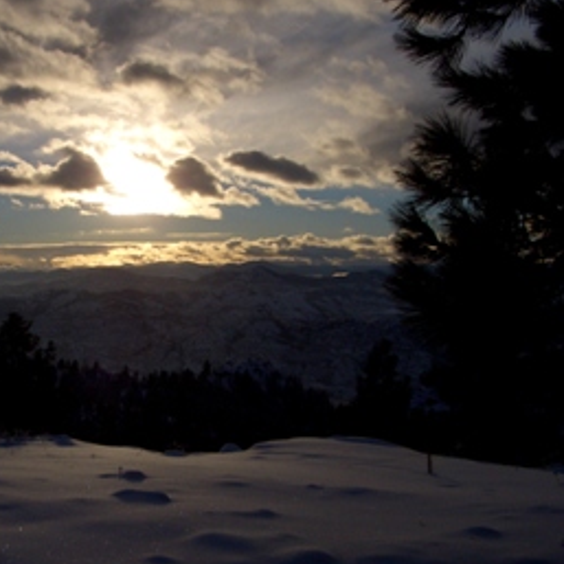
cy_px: 268
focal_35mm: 54
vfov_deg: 31.6
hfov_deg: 31.0
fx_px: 995
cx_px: 129
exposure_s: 1/2000
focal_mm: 5.8
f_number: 4.3
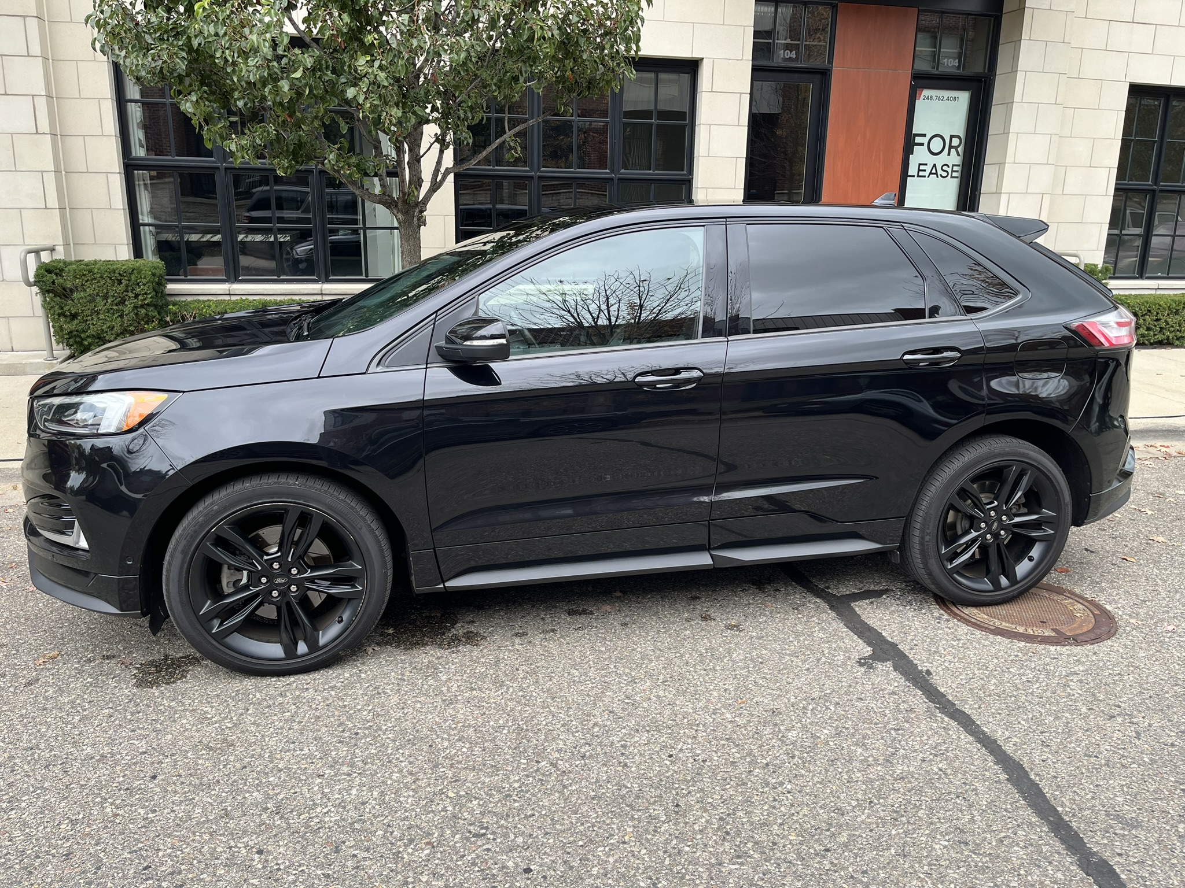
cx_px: 592
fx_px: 890
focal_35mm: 26
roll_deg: -1.2
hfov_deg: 67.3
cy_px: 444
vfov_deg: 53.1
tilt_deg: -14.5
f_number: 1.6
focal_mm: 5.1
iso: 50
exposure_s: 1/340
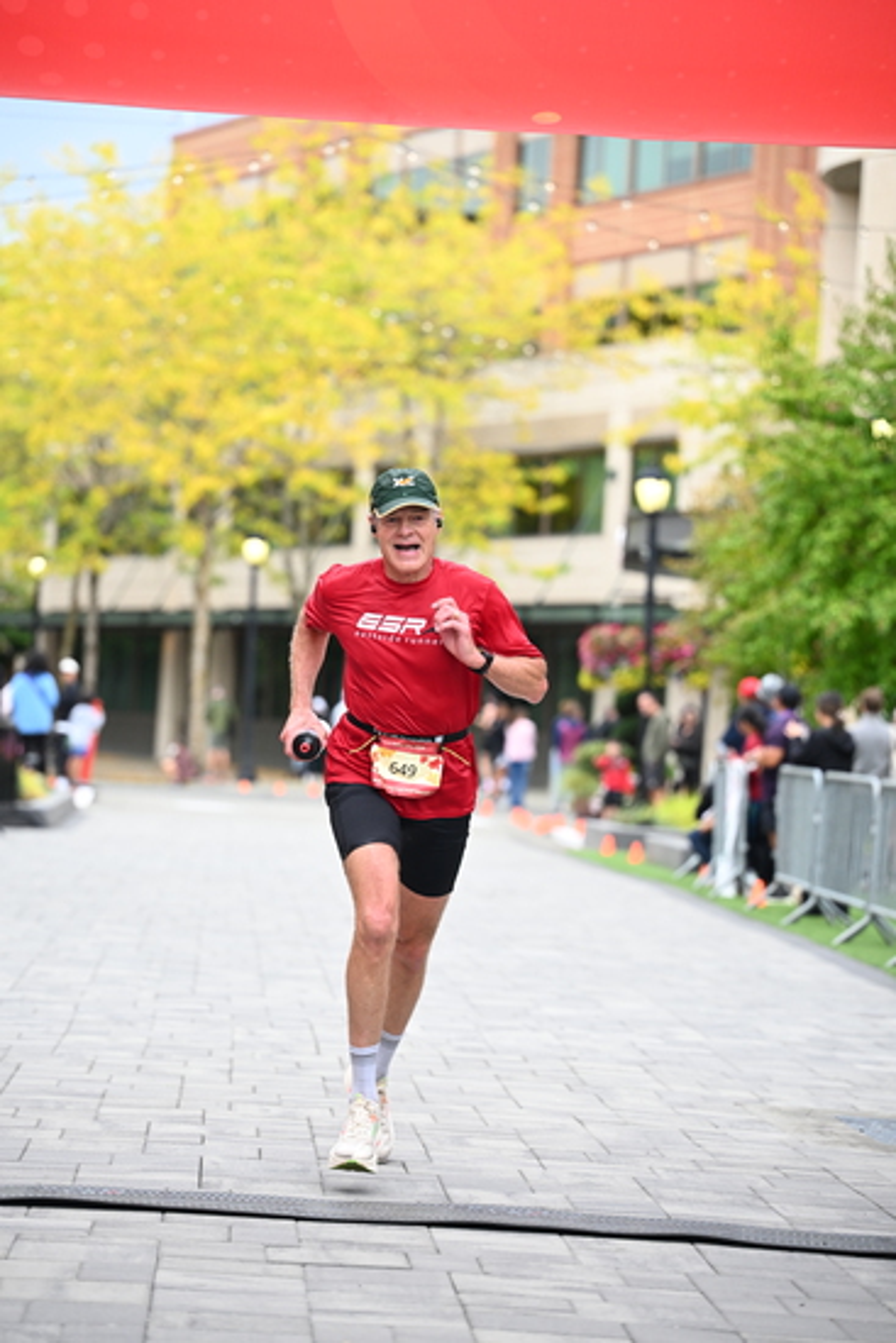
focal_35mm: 110
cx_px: 448
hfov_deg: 12.5
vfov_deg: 18.6
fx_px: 4104
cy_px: 672
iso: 800
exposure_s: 1/1600
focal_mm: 110
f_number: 2.8
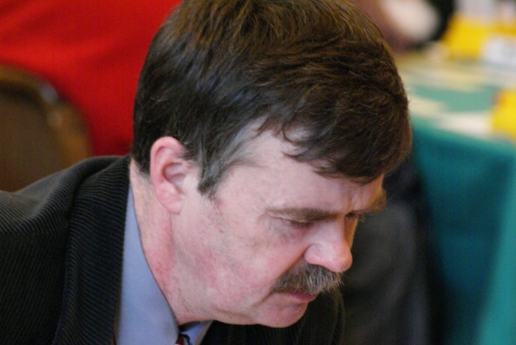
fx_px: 3443
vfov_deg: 5.7
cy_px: 172
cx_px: 258
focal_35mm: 240
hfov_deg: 8.6
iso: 1600
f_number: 5.6
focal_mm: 160
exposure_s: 1/8
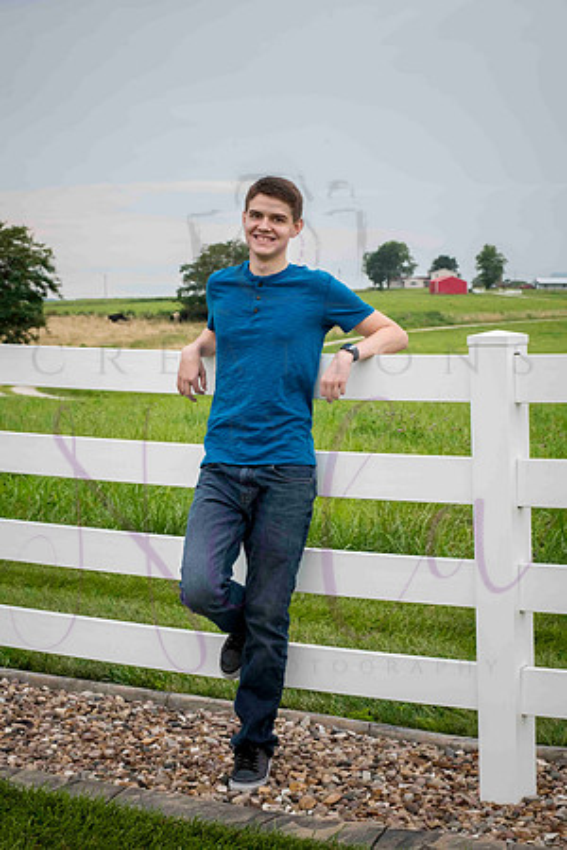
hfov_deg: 17.1
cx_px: 284
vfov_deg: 25.4
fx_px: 1890
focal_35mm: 80
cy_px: 425
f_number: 11
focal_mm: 80
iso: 640
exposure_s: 1/250
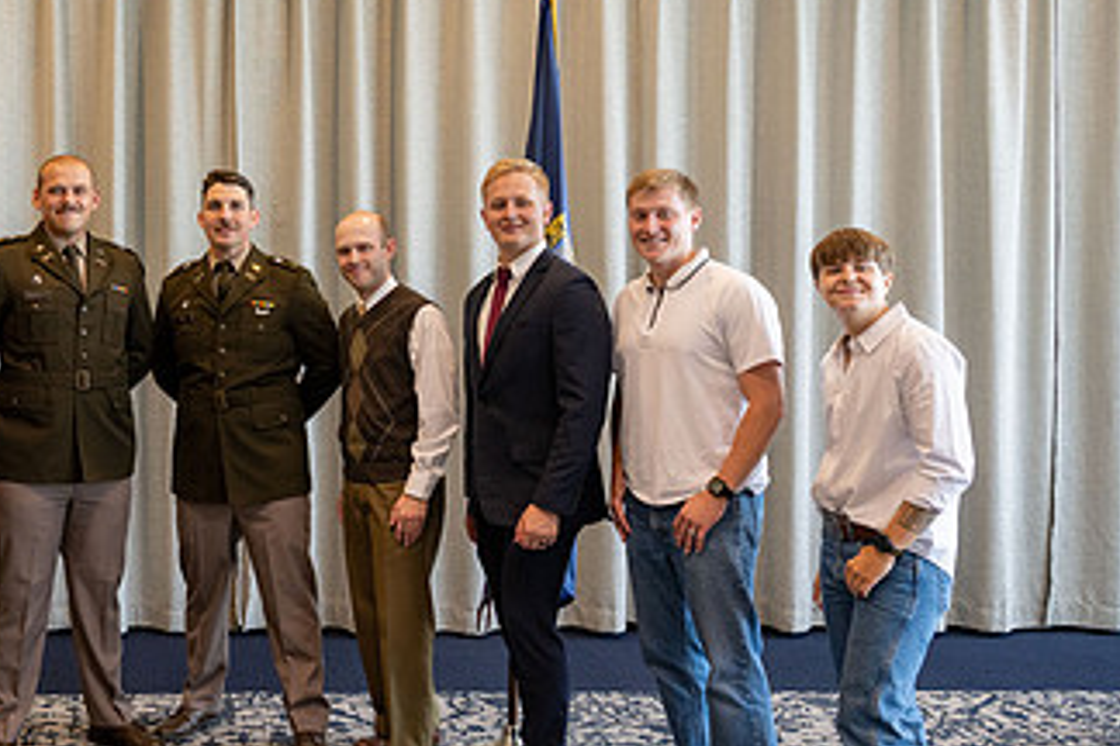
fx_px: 1338
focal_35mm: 43
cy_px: 340
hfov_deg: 42.7
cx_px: 176
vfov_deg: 31.2
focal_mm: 24
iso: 500
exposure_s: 1/125
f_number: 4
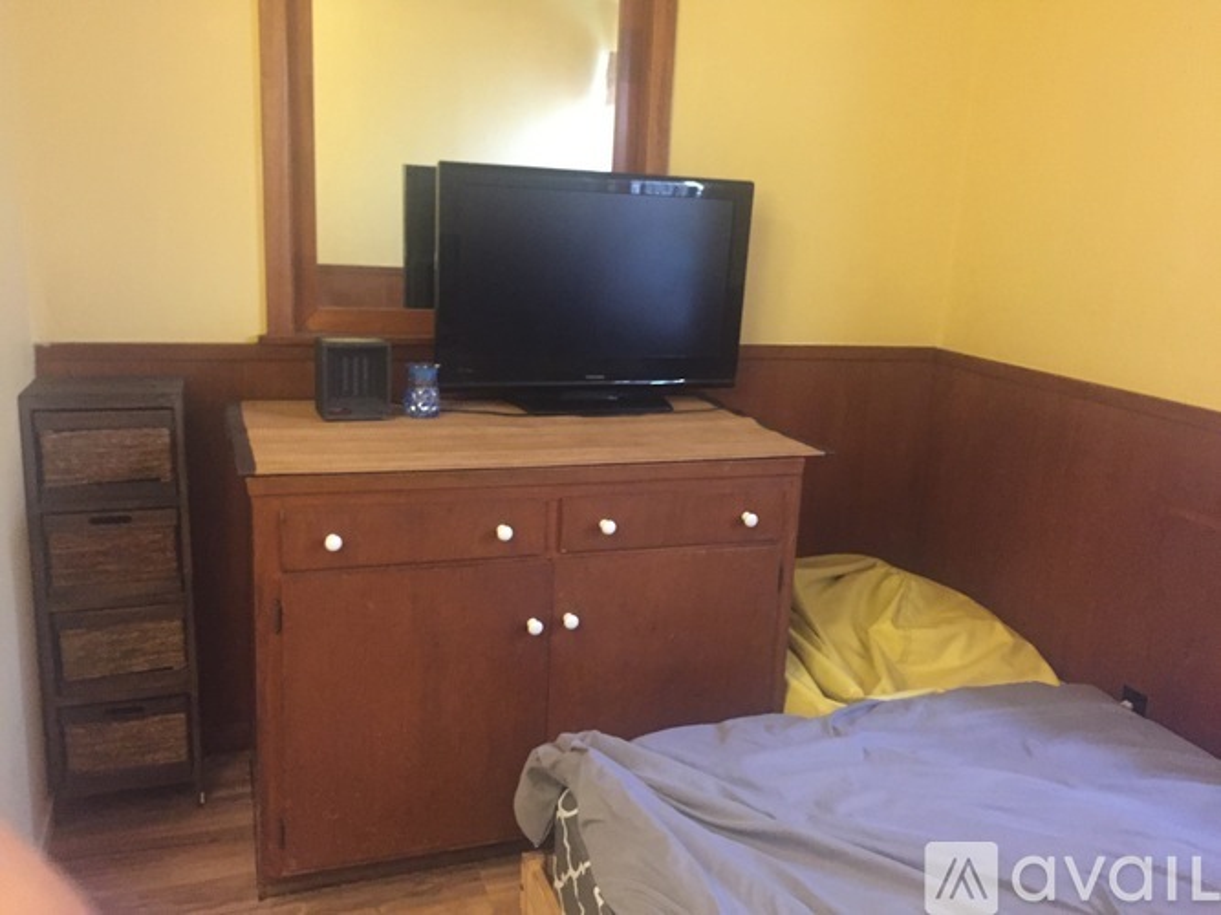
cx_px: 610
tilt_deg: -15.4
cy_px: 458
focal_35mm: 29
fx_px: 1023
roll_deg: -4.7
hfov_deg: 61.7
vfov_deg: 48.2
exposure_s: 1/15
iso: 400
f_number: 2.2
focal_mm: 4.15
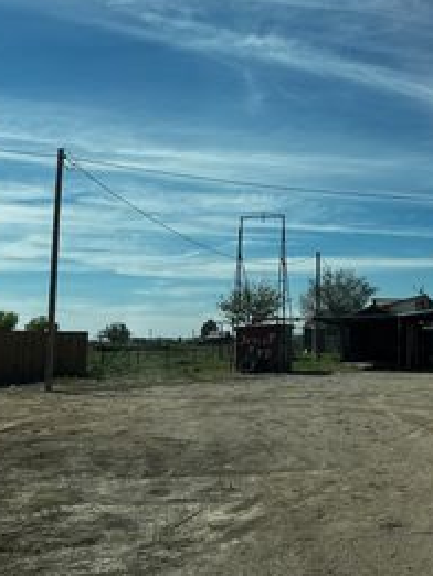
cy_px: 213
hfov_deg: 31.1
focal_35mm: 46
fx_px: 767
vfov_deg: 40.9
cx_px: 309
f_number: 1.78
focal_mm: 6.76
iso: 80
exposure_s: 1/7092
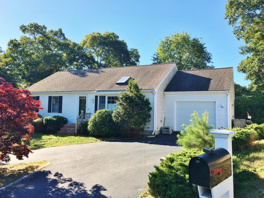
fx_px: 221
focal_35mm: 29
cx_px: 132
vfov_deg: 48.2
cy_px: 99
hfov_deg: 61.7
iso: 25
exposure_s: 1/962
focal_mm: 4.15
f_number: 2.2
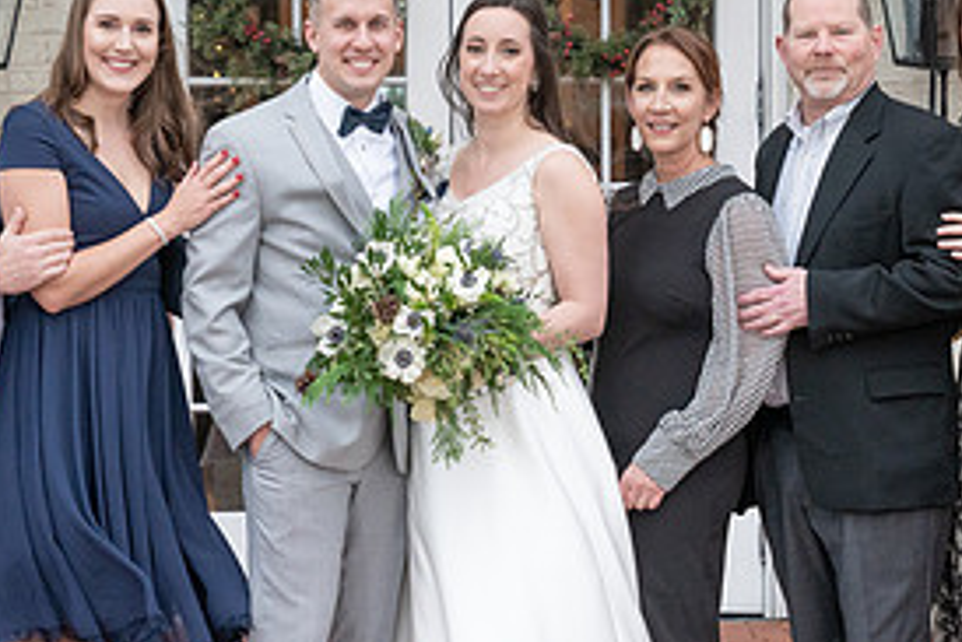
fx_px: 4117
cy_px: 323
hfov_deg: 13.3
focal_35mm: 154
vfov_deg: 8.9
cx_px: 415
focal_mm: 70
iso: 2000
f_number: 4
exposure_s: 1/200
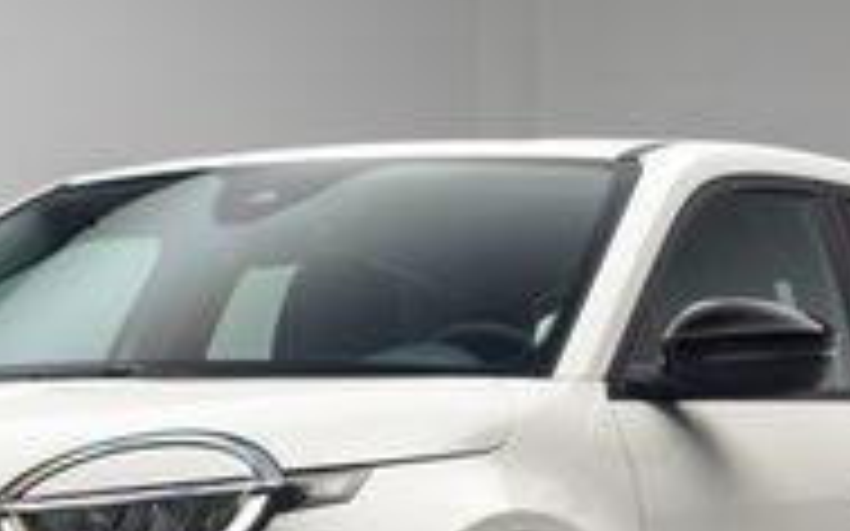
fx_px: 3126
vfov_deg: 9.6
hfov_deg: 15.4
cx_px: 279
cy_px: 569
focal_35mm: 135
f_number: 4
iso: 100
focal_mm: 50
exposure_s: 1/13
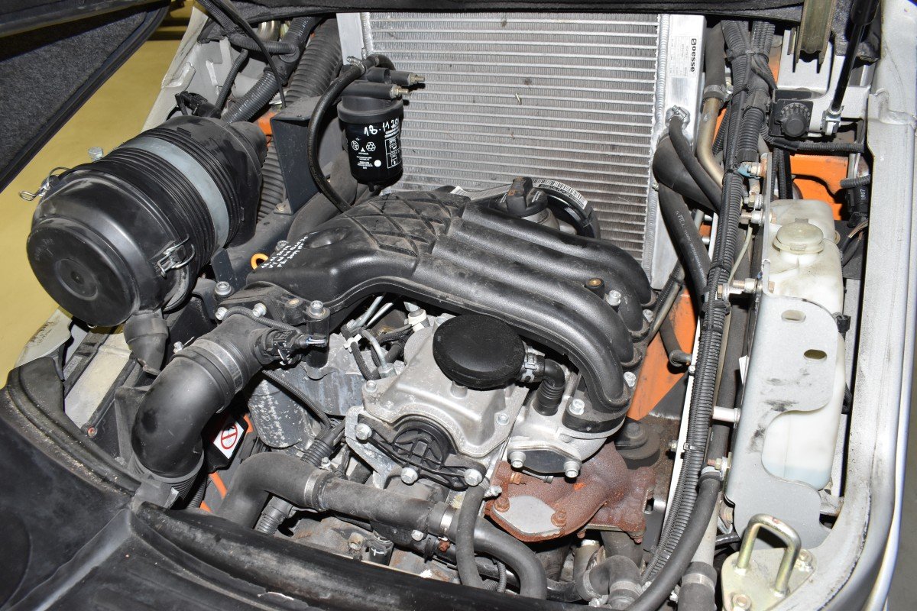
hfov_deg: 67.4
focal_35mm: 27
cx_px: 458
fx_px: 688
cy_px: 306
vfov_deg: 47.9
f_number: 6.3
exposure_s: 1/60
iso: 1000
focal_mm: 18
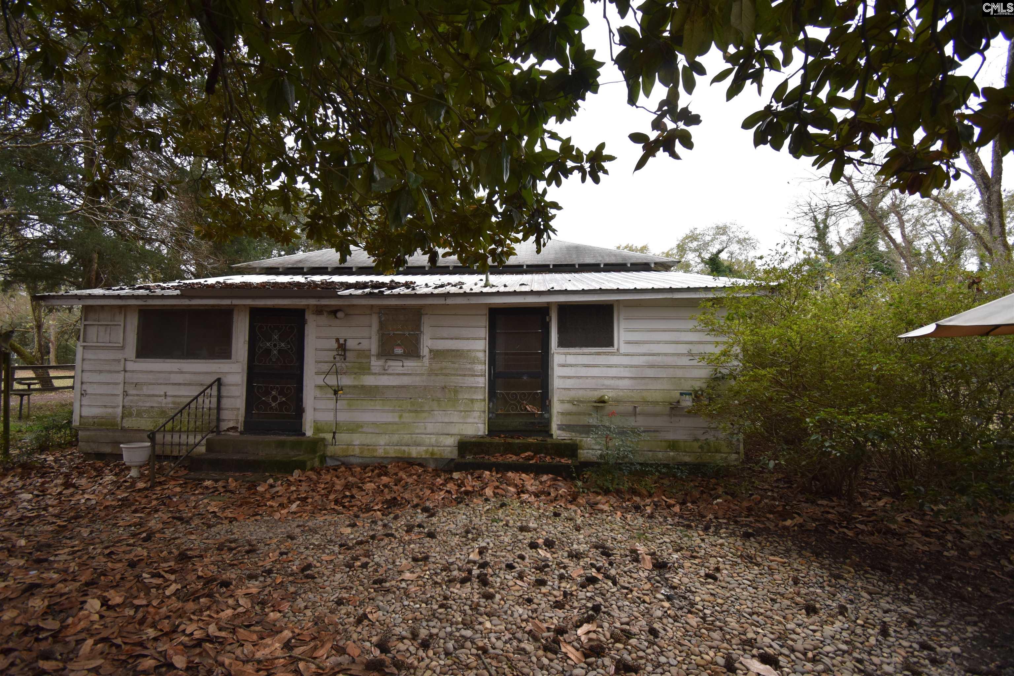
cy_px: 338
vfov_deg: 77.3
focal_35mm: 15
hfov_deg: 100.4
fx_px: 422
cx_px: 507
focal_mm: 10
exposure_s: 1/200
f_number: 5
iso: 250
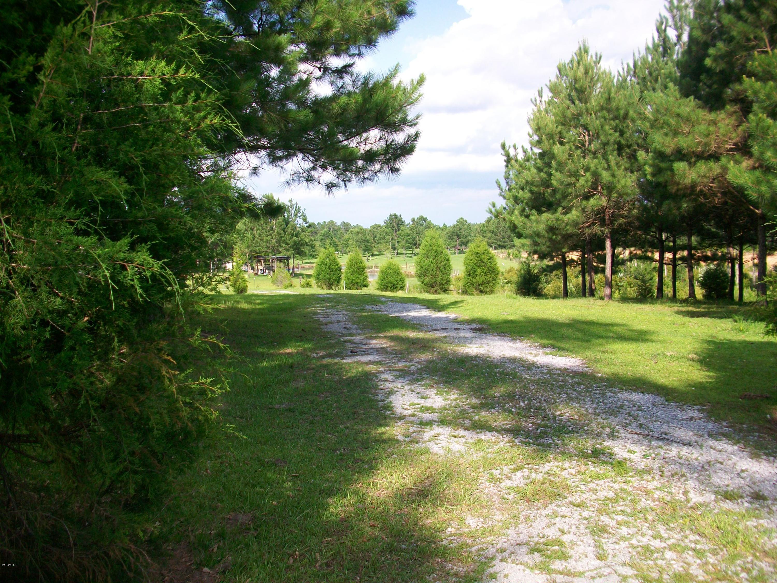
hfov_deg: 56.8
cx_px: 388
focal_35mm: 32
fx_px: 718
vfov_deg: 44.2
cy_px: 292
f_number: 2.8
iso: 64
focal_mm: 5.7
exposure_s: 1/500
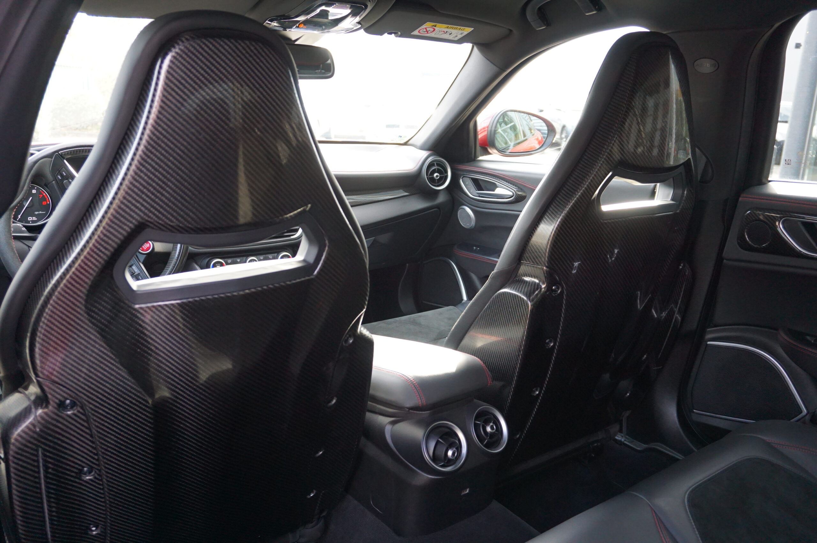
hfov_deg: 64.6
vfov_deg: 45.6
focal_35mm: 28
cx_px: 408
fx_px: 646
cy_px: 272
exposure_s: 1/160
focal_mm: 19
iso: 1000
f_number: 4
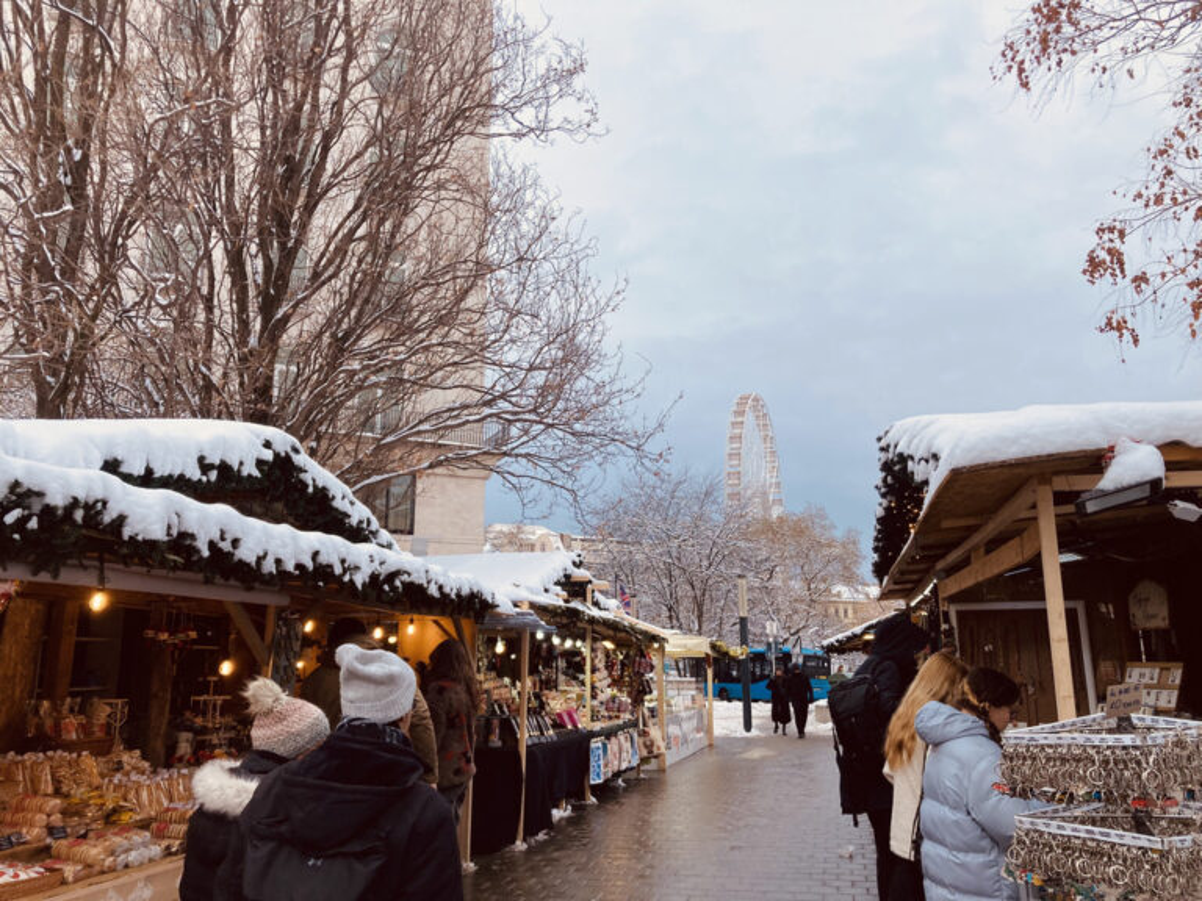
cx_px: 601
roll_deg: -1.5
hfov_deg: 63.4
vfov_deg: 49.7
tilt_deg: +11.1
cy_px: 450
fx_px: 972
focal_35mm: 28
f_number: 1.8
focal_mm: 3.99
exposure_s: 1/552
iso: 20
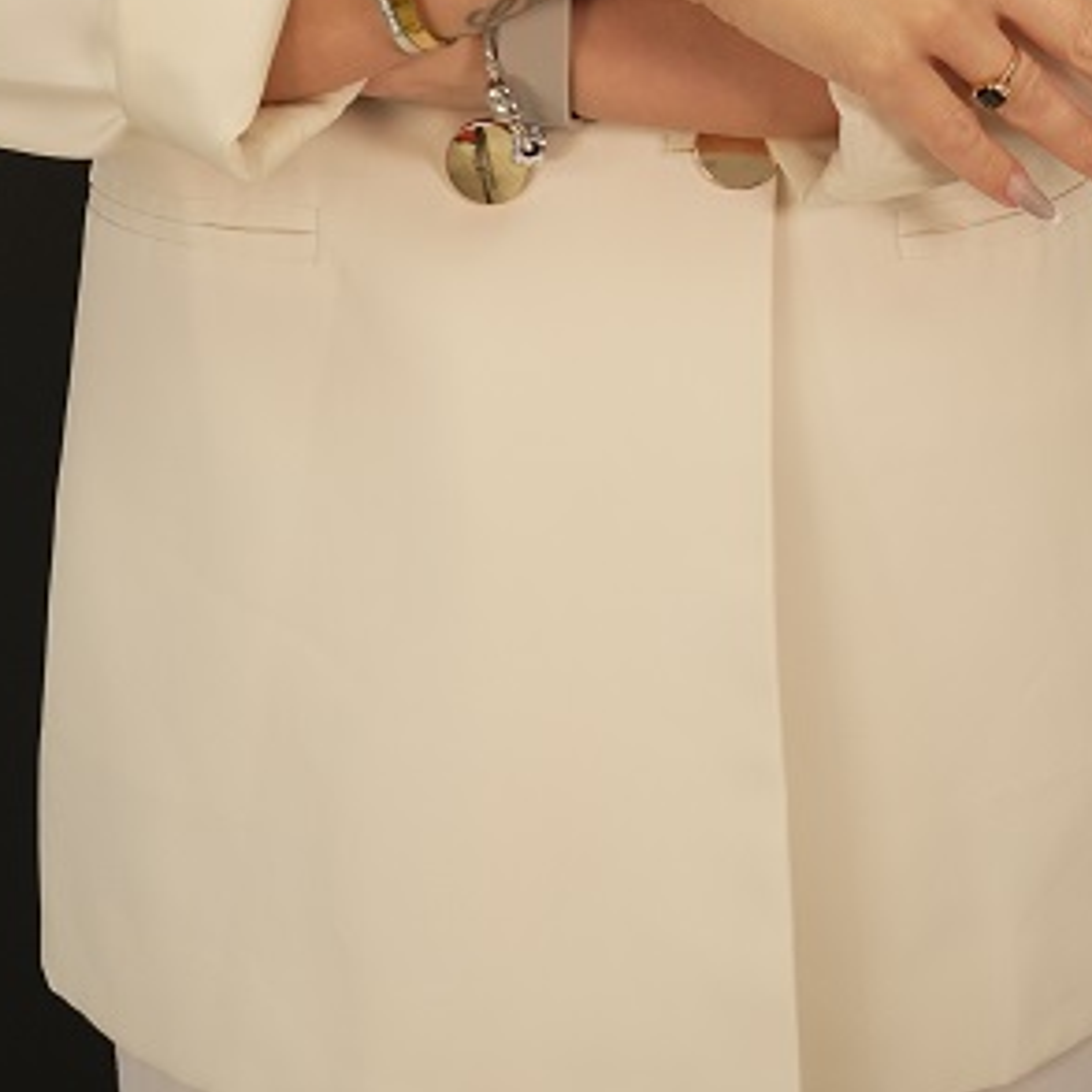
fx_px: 3605
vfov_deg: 15.3
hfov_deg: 17.2
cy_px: -758
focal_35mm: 101
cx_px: 591
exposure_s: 1/60
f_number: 4.5
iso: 320
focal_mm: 35
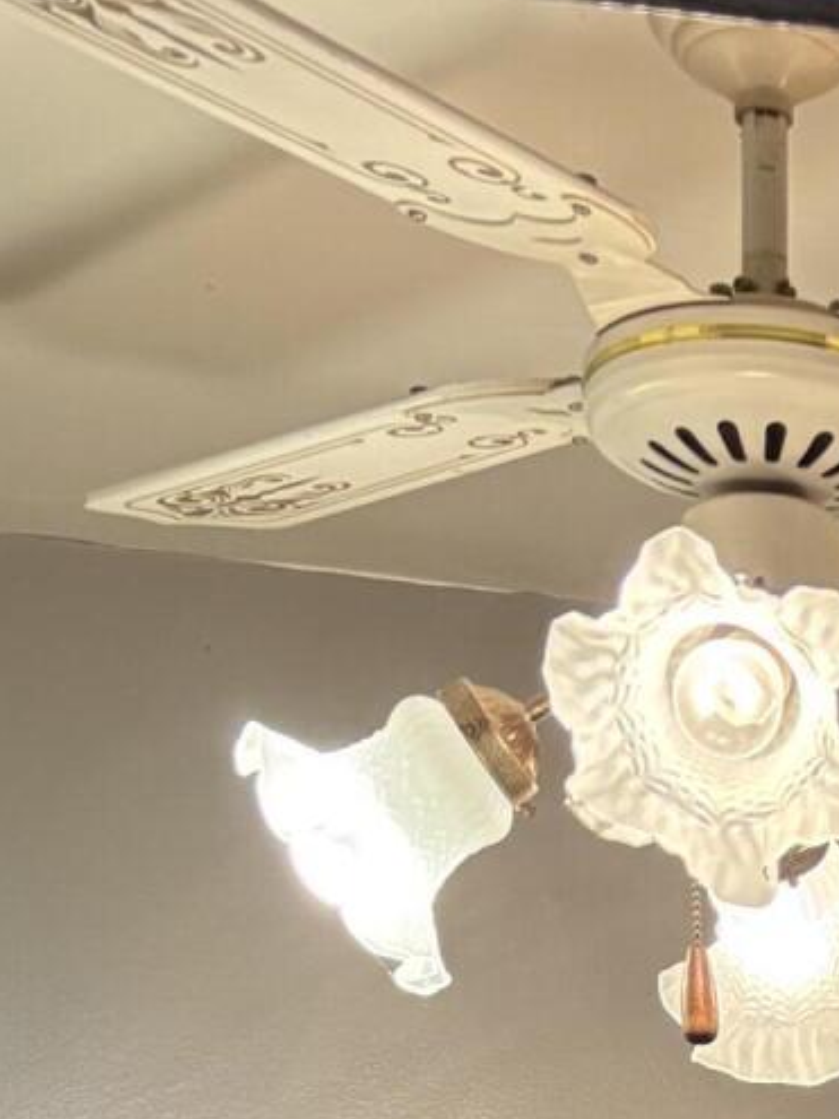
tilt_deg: -6.3
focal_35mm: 105
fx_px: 3395
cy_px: 2150
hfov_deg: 13.4
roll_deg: +0.4
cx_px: 1219
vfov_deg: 15.5
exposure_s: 1/60
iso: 160
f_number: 1.6
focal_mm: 5.96
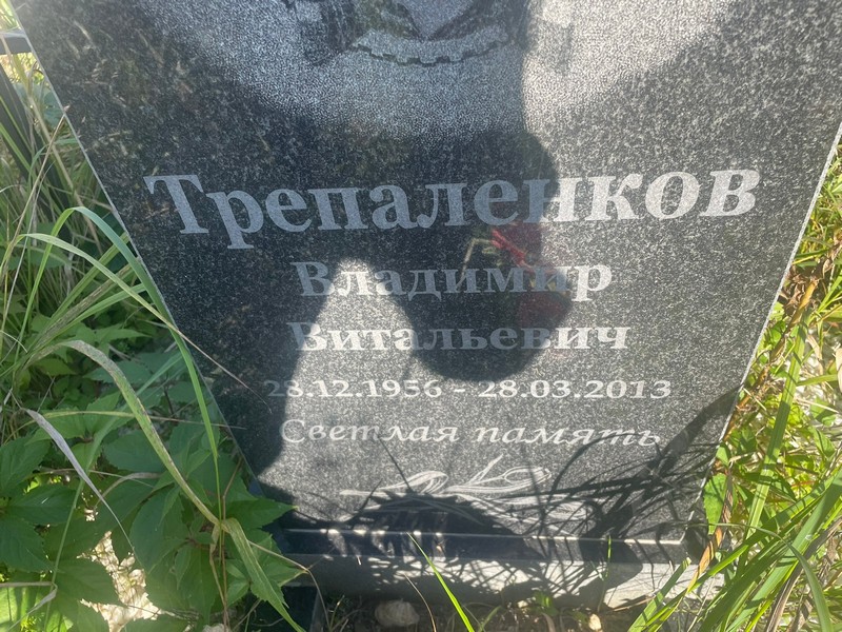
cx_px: 421
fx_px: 632
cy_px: 316
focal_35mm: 26
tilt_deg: -45.0
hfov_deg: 67.3
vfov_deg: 53.1
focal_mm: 4.2
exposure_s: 1/606
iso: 32
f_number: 1.6
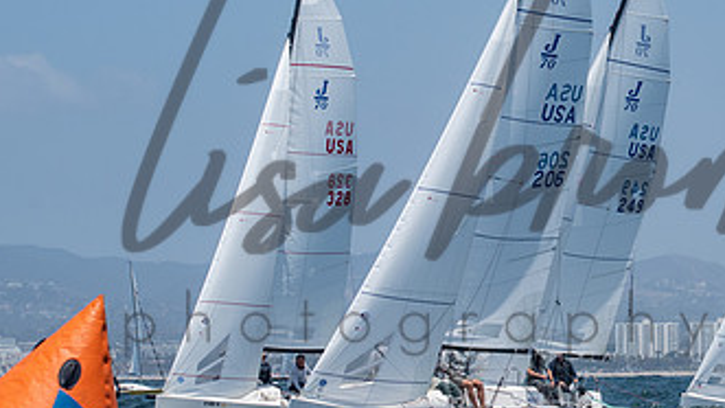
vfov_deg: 6.3
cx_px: 611
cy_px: 159
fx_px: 3709
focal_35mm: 193
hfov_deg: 11.1
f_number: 8
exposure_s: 1/1600
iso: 400
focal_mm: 70
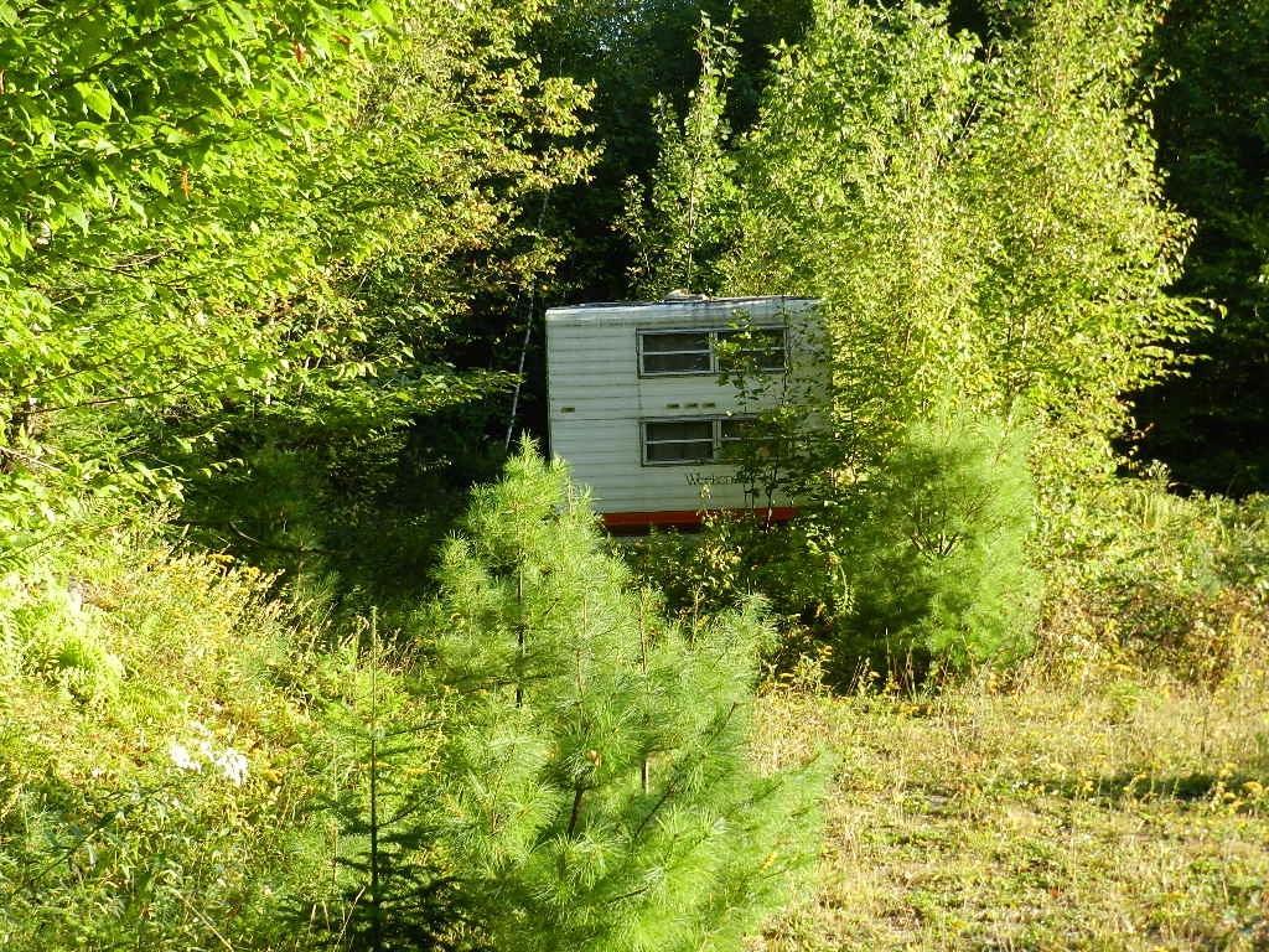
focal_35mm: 60
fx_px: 2200
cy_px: 476
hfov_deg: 32.2
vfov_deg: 24.4
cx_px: 634
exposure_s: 1/160
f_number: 4.6
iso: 160
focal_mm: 10.7
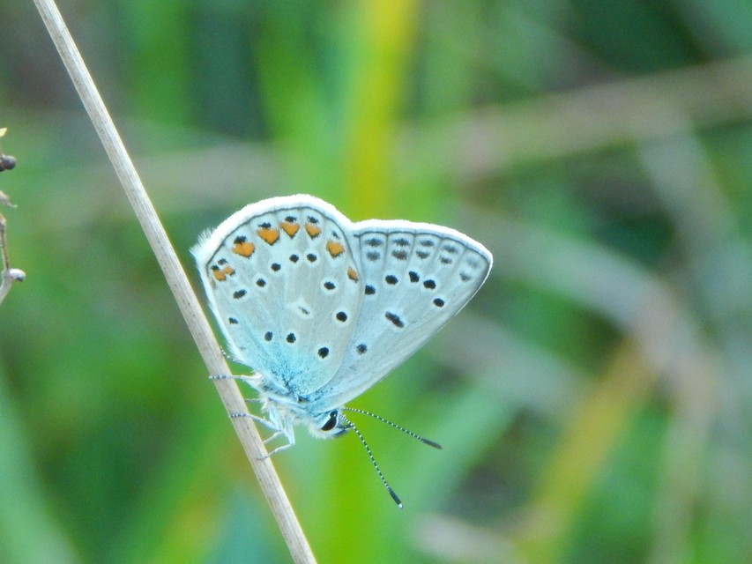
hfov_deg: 6.3
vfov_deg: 4.7
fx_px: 6844
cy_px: 282
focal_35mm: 315
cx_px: 376
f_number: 5.7
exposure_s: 1/40
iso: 400
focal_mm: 56.5
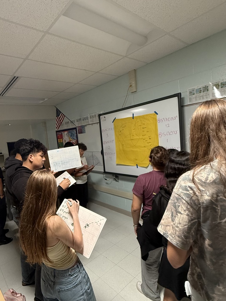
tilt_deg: -5.4
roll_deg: +6.4
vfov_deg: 102.1
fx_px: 122
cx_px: 113
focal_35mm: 14
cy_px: 150
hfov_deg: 85.7
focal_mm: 2.22
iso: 320
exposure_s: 1/60
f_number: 2.2
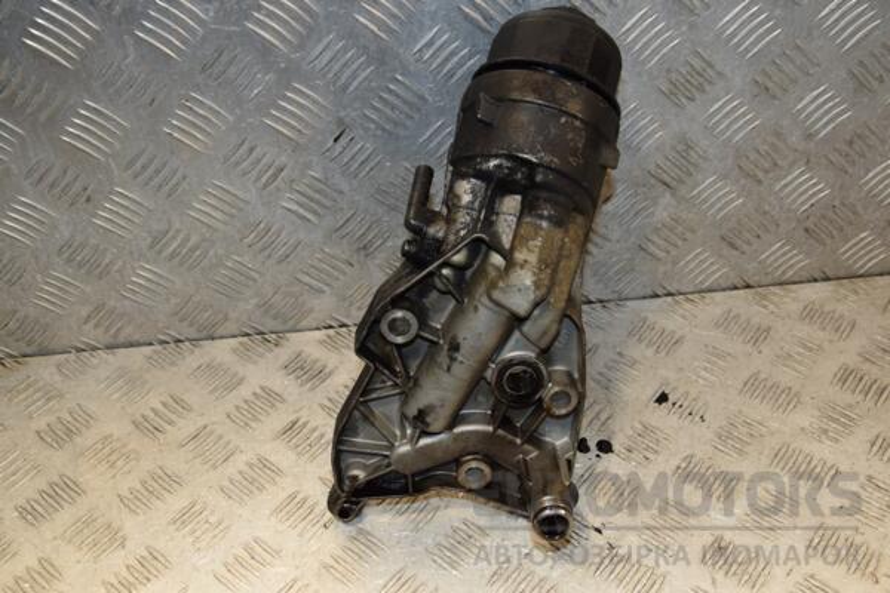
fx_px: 964
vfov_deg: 34.2
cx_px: 445
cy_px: 296
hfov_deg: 49.6
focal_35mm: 39
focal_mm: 26
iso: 800
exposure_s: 1/200
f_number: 7.1
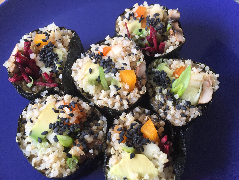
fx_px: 200
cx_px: 120
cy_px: 90
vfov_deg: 48.2
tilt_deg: -64.4
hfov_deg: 61.7
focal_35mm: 29
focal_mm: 4.15
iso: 32
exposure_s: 1/40
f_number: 2.2
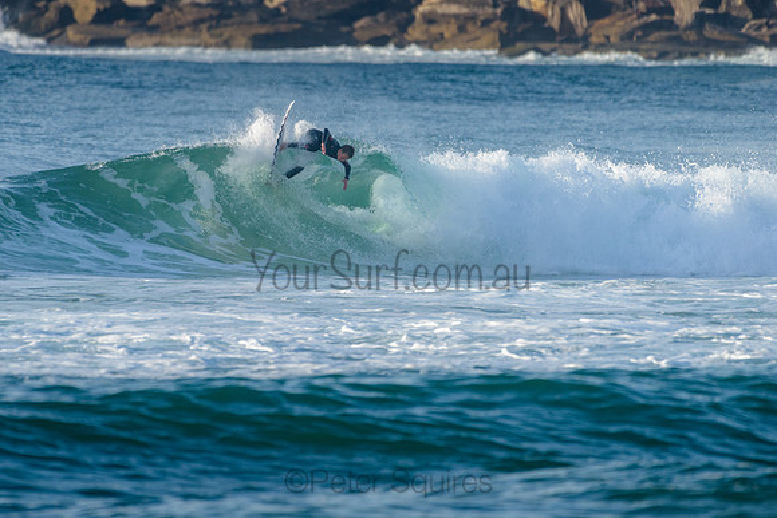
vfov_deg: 2.2
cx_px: 305
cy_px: 205
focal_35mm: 613
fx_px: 13236
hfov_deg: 3.4
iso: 450
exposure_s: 1/2000
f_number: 5.6
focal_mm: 500
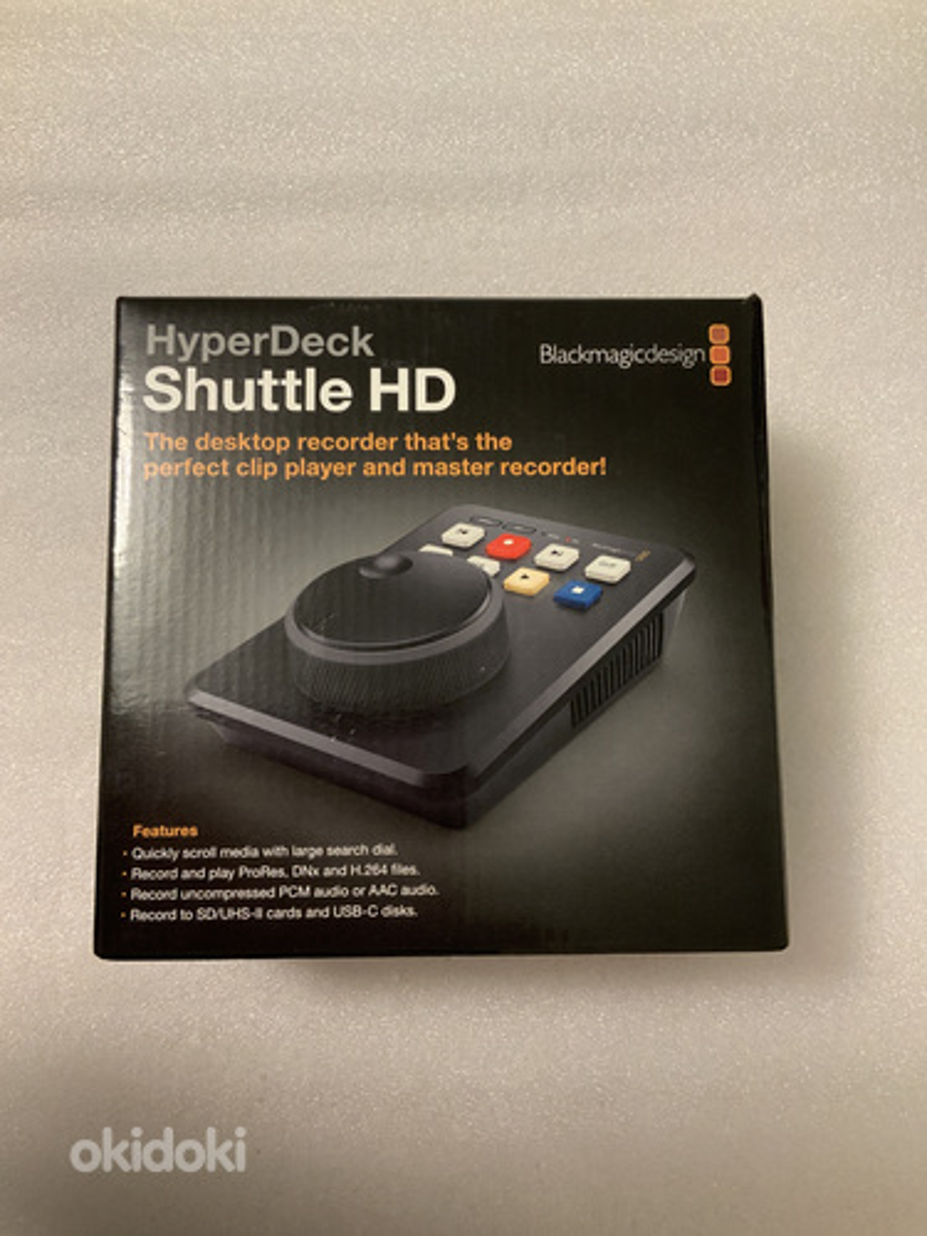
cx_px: 464
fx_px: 1035
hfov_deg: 48.2
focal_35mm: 29
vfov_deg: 61.7
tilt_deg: -82.8
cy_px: 618
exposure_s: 1/60
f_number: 1.8
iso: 125
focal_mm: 3
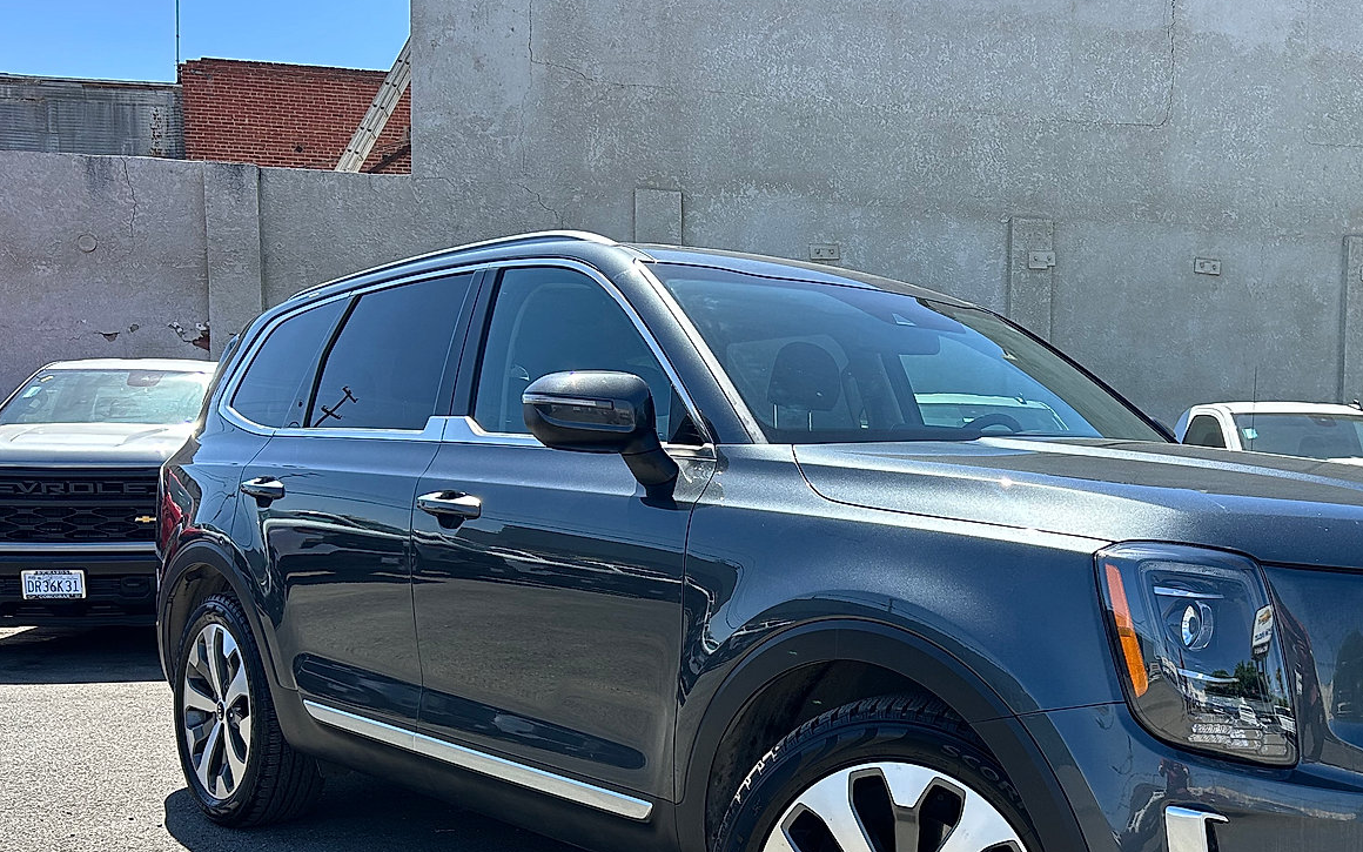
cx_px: 909
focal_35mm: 38
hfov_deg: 50.6
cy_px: 593
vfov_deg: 33.2
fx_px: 1412
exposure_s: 1/1669
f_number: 1.5
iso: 50
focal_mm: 5.7
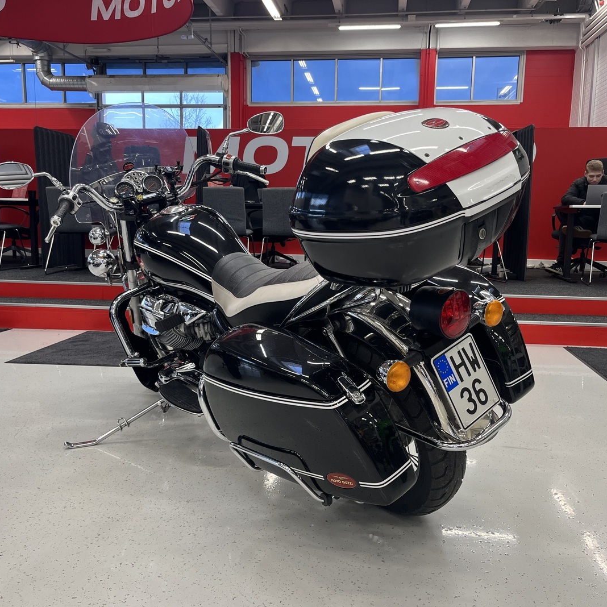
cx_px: 304
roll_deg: -1.2
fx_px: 615
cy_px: 306
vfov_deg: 52.5
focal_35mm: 31
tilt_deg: -9.0
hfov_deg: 52.5
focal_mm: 5.1
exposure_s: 1/100
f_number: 1.6
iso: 125
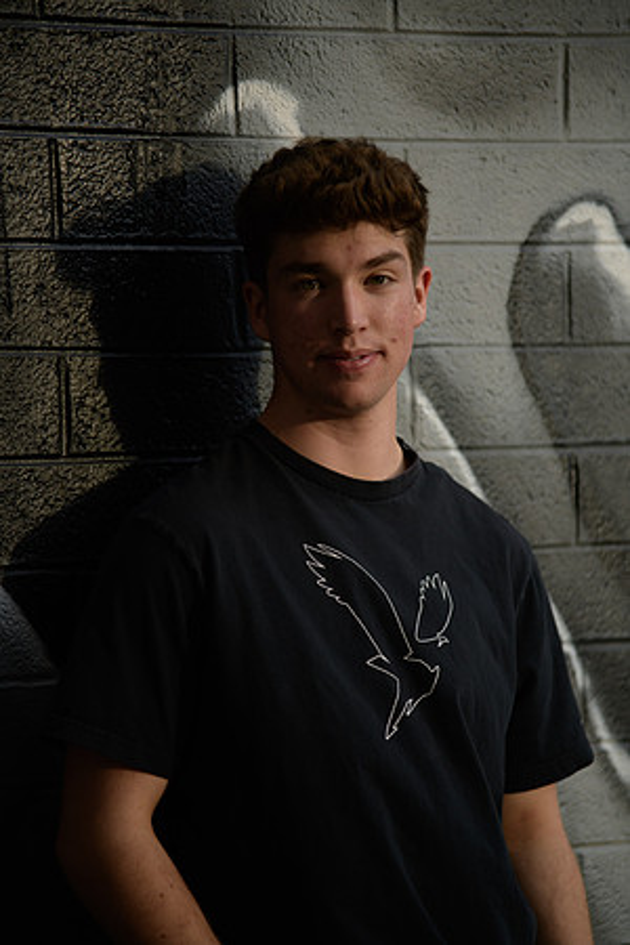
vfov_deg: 11.7
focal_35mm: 175
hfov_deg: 7.8
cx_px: 315
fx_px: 4593
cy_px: 472
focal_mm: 175
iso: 250
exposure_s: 1/2000
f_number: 2.8
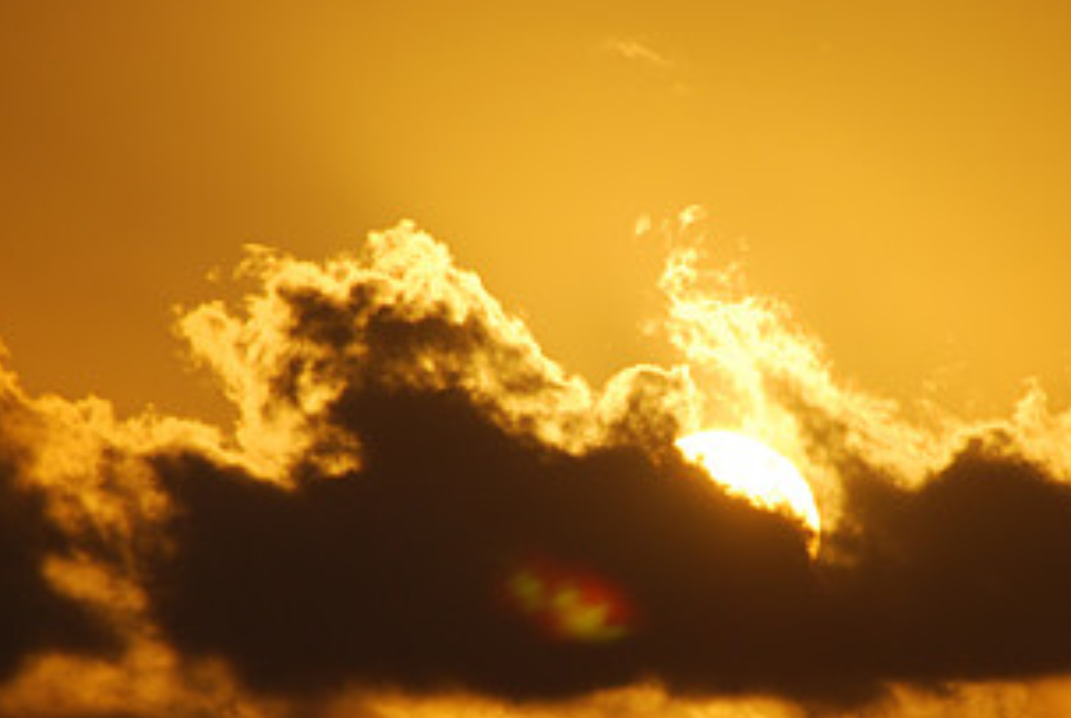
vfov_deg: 1.8
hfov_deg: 2.7
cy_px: 492
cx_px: 643
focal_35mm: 775
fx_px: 23090
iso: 140
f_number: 6.3
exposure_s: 1/2000
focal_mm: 270
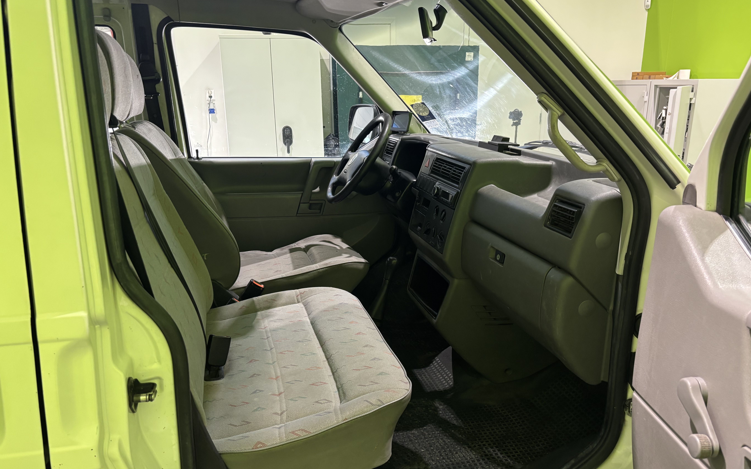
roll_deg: +0.5
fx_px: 594
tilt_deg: -17.8
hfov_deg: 64.6
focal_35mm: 29
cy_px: 266
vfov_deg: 43.1
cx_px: 384
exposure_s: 1/50
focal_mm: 5.96
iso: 250
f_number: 1.6
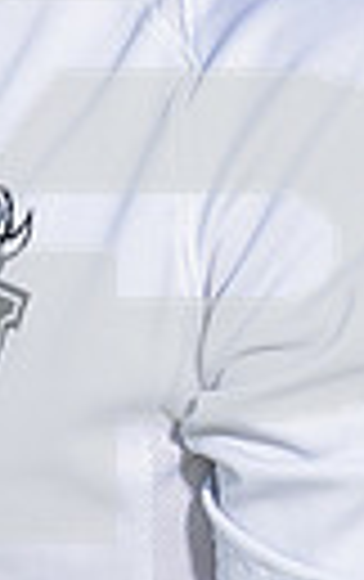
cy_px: -236
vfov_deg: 9.0
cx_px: -103
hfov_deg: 5.7
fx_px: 3623
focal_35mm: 229
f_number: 11
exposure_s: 1/250
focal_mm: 50
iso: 320
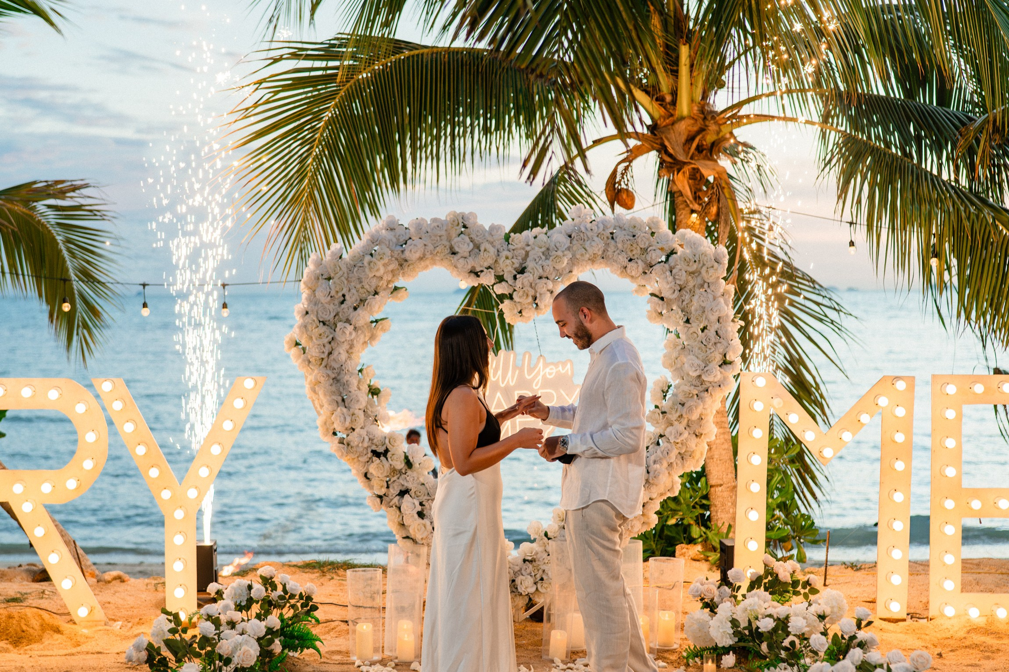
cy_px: 310
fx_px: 1569
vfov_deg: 24.2
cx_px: 453
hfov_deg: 35.6
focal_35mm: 56
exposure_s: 1/400
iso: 500
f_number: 2.5
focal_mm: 50
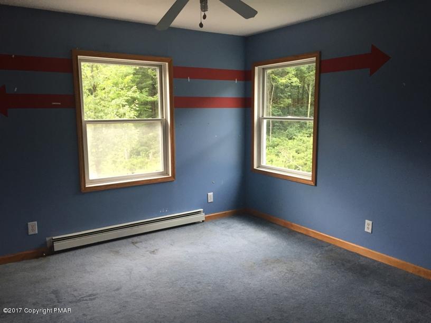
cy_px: 162
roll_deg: -1.1
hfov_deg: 61.7
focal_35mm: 29
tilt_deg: -6.9
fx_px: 361
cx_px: 216
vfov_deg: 48.2
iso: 50
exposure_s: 1/30
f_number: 2.2
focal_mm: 4.15
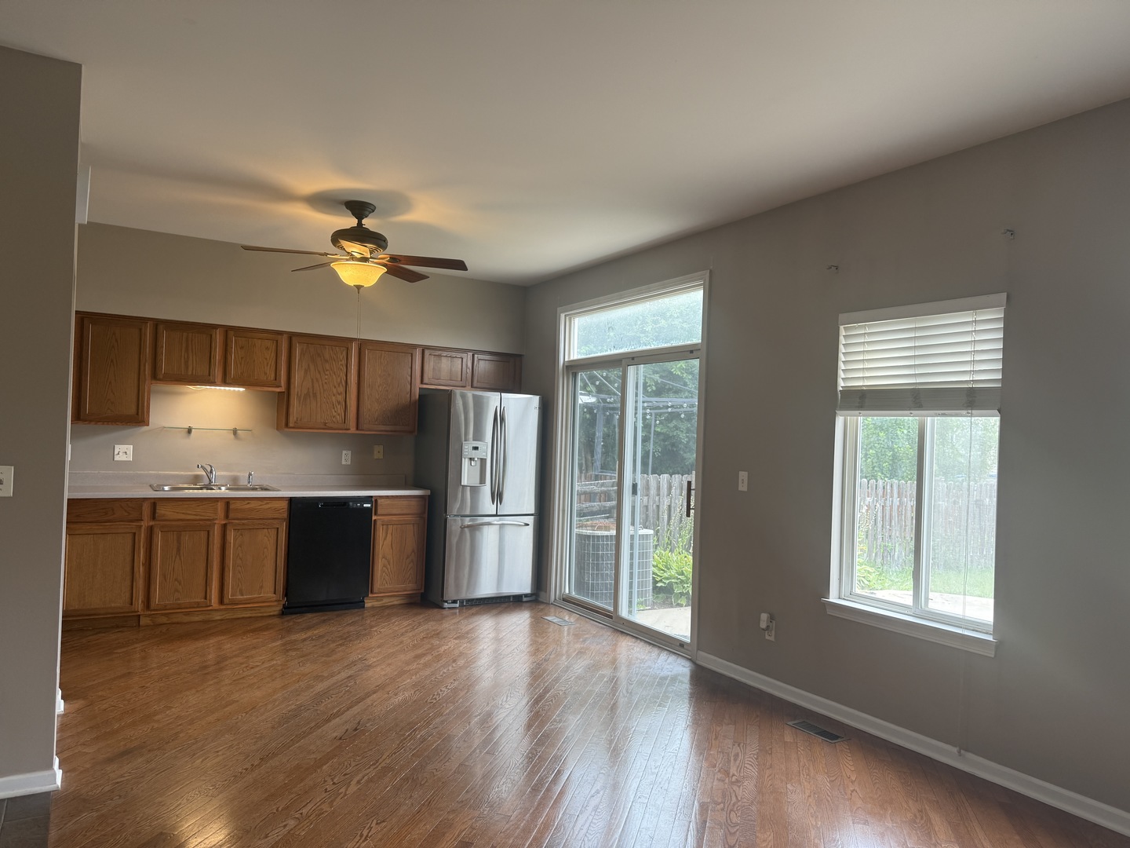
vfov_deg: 56.8
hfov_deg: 71.6
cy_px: 424
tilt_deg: +1.5
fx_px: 783
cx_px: 565
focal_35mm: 24
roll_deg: -2.0
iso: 100
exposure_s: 1/120
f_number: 1.78
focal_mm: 6.76
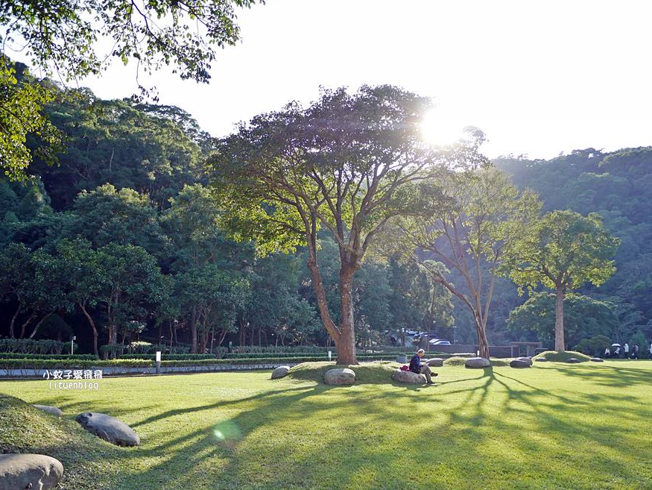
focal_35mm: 32
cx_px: 334
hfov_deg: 56.8
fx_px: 603
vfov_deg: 44.1
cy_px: 276
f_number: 2.8
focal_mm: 14
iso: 200
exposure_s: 1/640
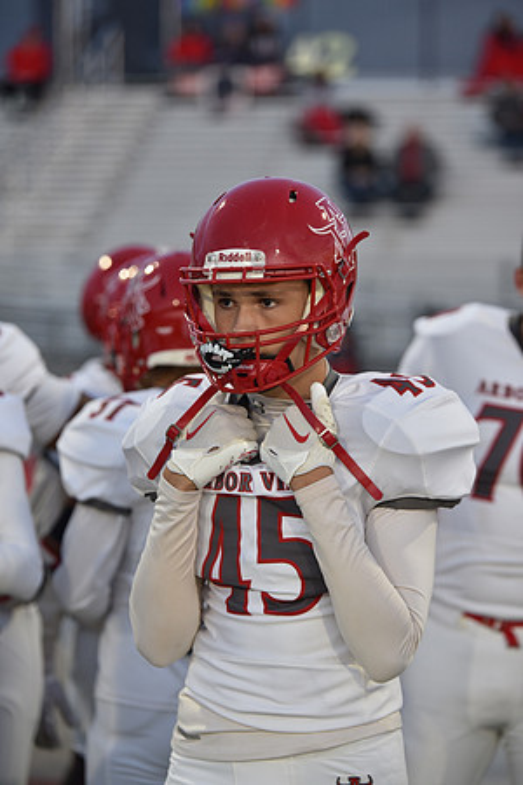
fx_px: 2833
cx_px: 262
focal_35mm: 130
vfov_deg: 15.8
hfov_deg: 10.5
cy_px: 392
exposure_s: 1/250
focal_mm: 130
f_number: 2.8
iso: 500
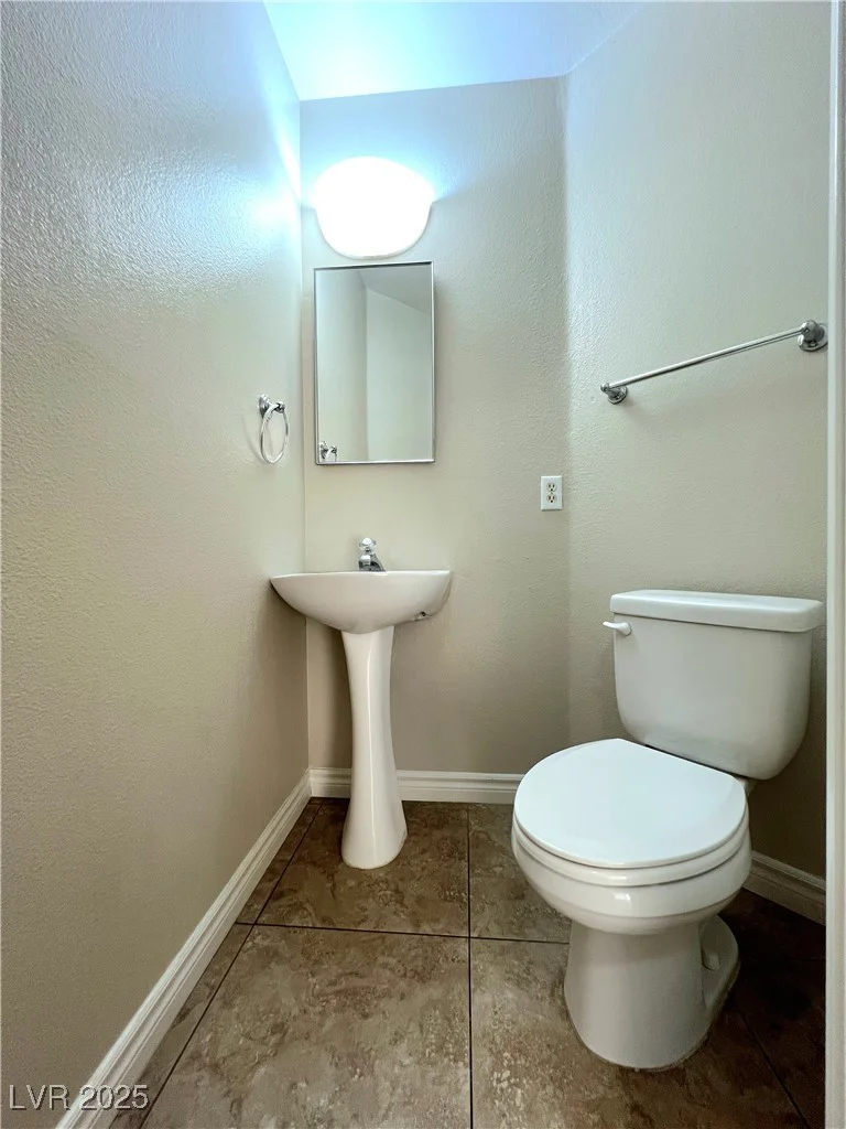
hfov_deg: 89.9
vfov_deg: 106.2
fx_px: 424
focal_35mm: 13
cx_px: 423
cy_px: 564
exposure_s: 1/60.2
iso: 125
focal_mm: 1.57
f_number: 1.8
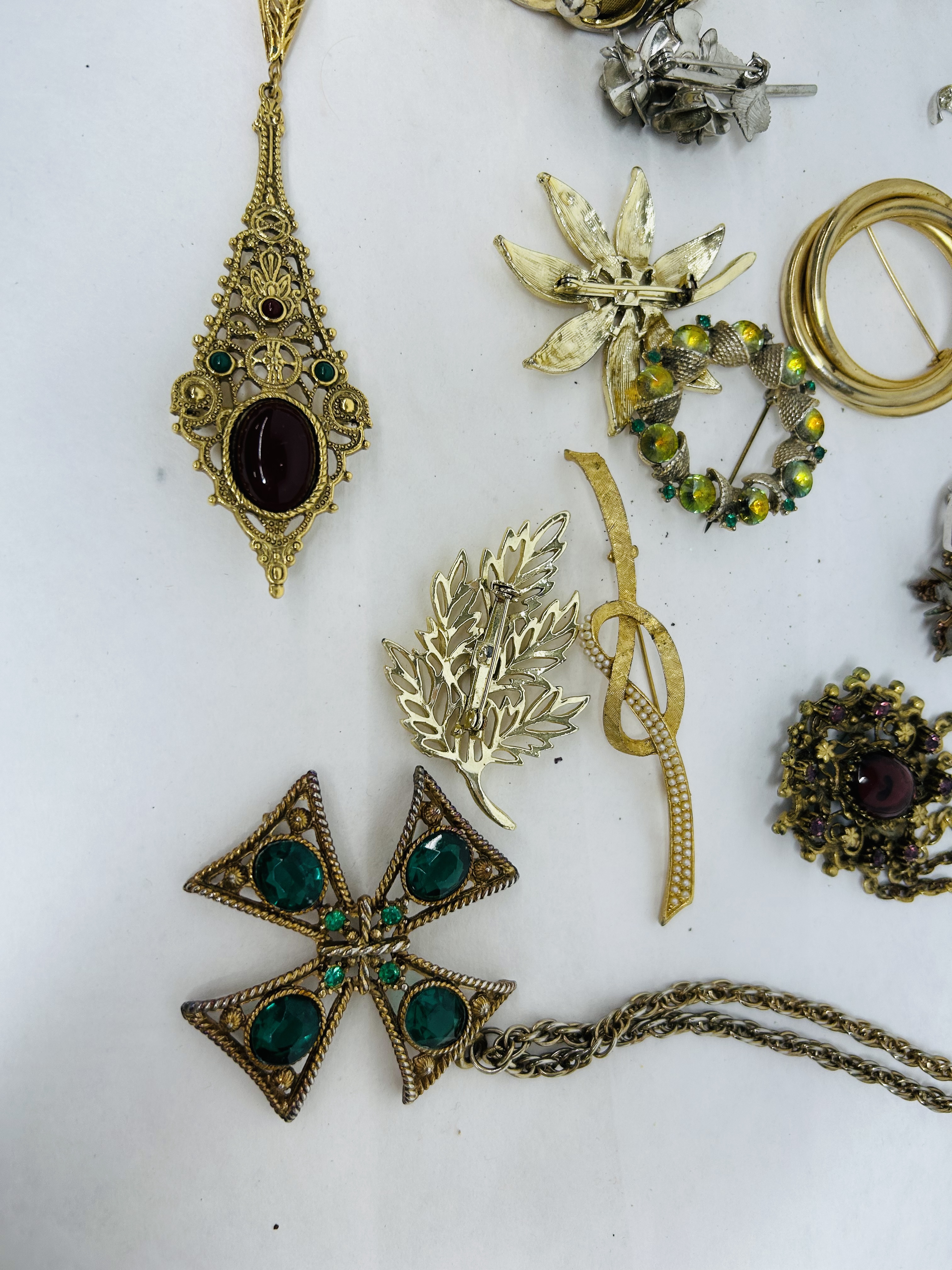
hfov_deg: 53.1
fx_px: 953
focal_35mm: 26
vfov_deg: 67.3
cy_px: 635
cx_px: 476
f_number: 1.5
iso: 50
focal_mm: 5.7
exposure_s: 1/384
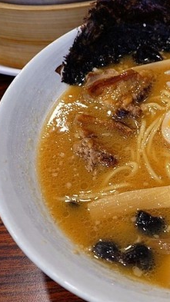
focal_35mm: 48
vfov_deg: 42.9
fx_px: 385
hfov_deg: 23.8
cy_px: 150
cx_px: 173
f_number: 5
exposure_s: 1/30
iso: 800
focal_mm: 20
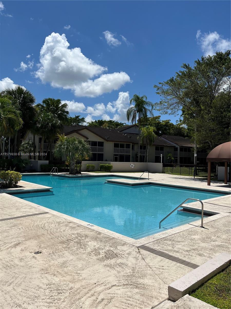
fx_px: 231
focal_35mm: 26
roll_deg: -1.7
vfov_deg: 67.3
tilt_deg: -0.1
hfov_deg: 53.1
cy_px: 154
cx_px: 116
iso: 50
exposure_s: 1/9091
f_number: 1.6
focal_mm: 5.1
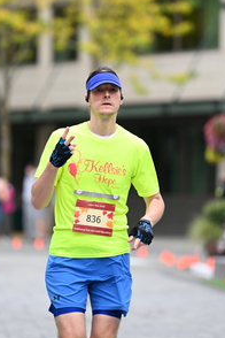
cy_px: 137
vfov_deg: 6.5
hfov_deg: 4.3
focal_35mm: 318
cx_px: 108
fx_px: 2981
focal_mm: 170
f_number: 2.8
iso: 640
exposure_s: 1/2000
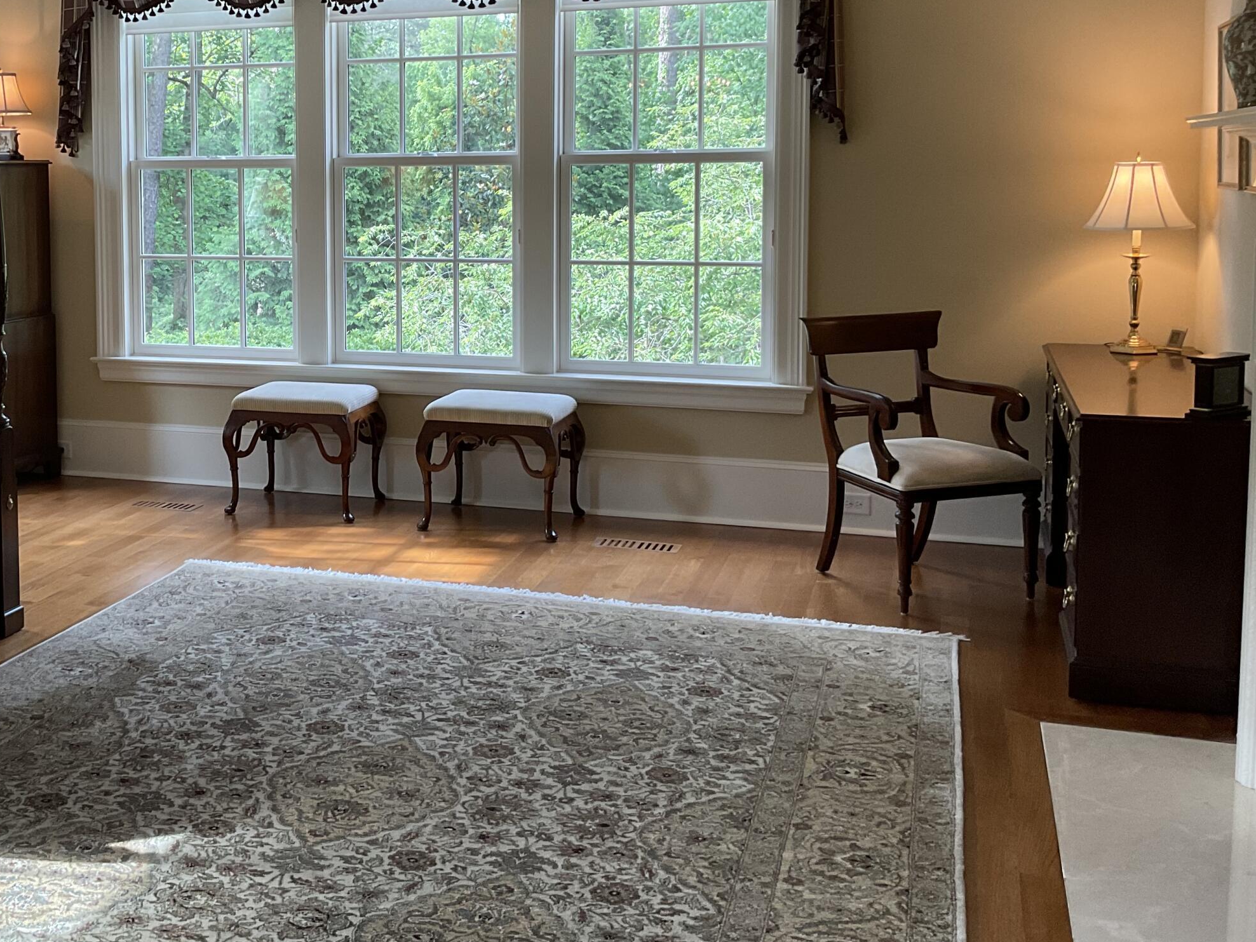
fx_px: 1597
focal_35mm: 44
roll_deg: -0.1
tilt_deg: -7.5
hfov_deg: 41.6
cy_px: 284
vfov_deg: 32.5
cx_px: 304
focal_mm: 3
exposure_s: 1/120
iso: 64
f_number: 1.8
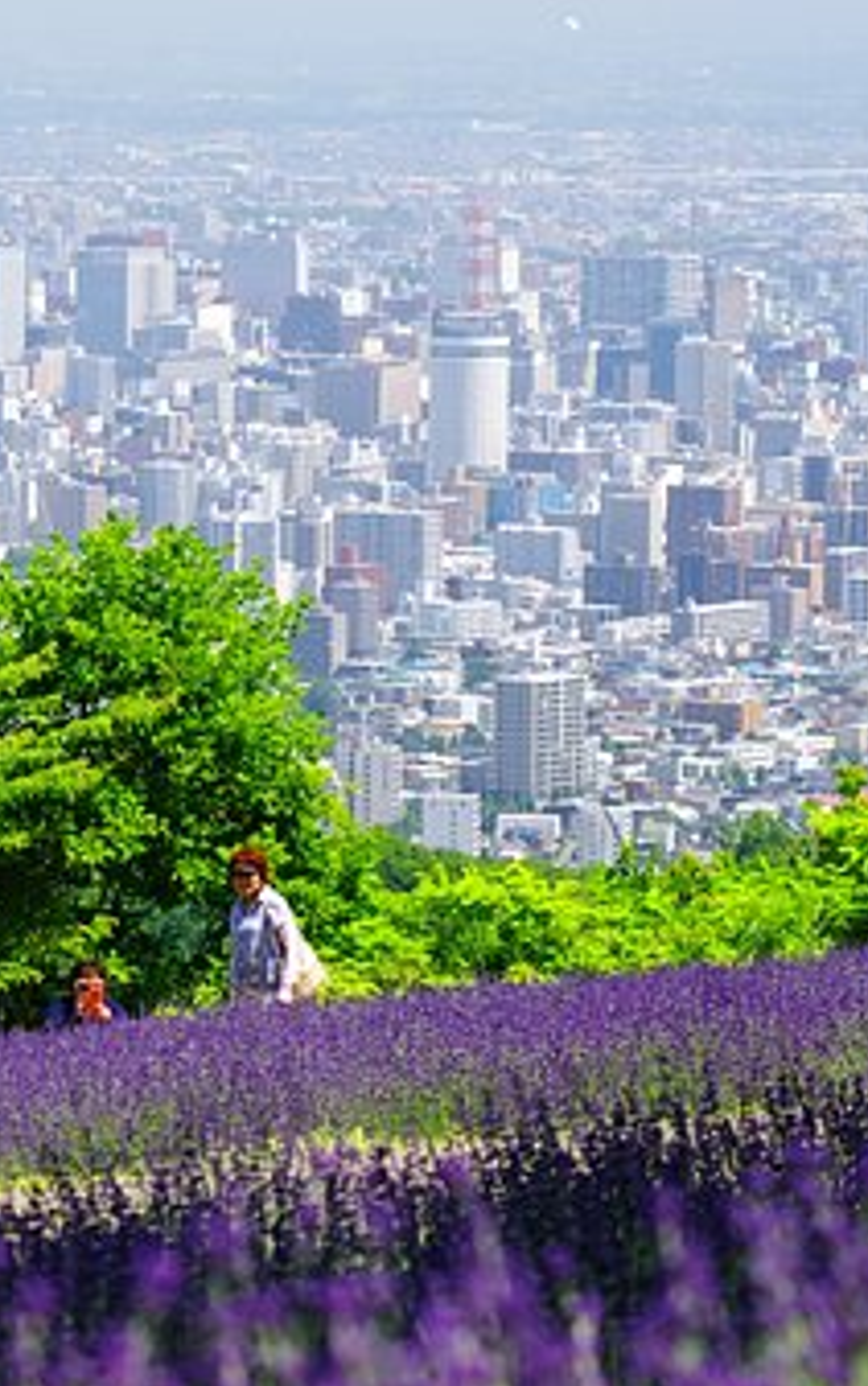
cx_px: 12
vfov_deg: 10.3
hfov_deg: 6.4
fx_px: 7711
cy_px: 695
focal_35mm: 204
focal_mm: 87.5
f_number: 11
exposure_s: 1/100
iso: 400
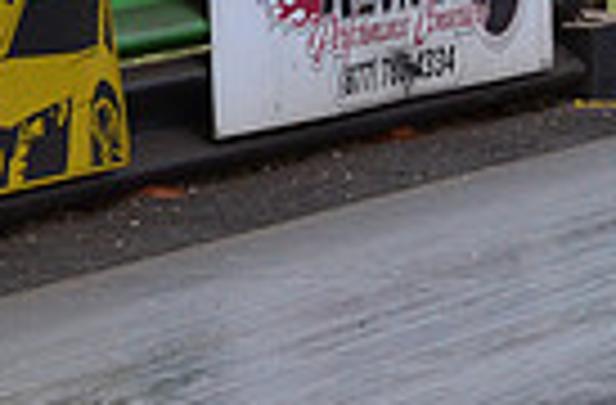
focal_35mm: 382
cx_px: 1165
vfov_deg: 3.6
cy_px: 518
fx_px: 6507
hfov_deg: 5.3
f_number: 7.1
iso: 1000
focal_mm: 60
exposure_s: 1/800
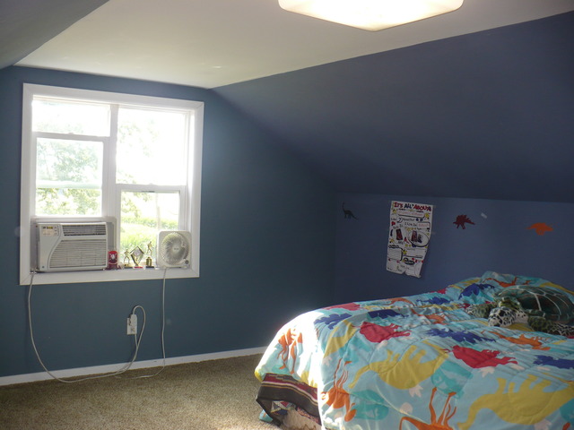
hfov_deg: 50.1
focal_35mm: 37
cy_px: 215
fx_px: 614
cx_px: 287
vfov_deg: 38.7
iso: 100
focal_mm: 6.1
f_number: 2.8
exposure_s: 1/40
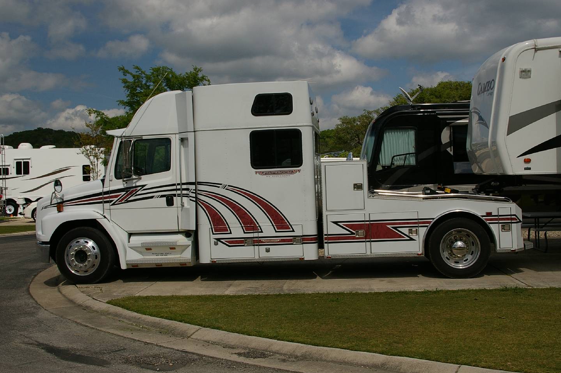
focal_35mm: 71
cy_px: 171
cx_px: 306
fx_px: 1105
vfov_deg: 19.1
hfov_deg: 28.5
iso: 200
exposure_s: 1/500
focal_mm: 40
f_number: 8
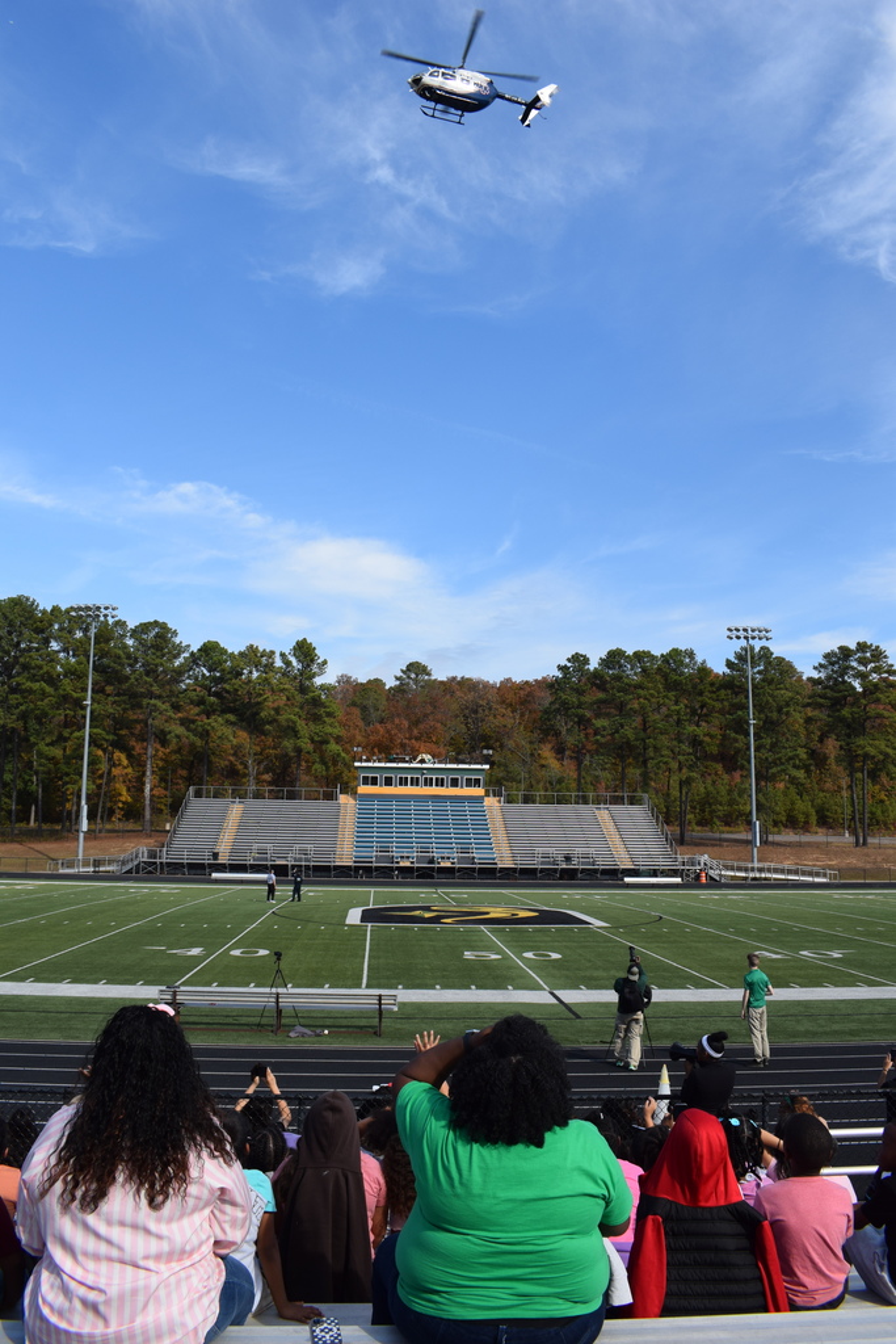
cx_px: 448
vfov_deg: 67.4
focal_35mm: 27
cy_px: 672
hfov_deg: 47.9
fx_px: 1008
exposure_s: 1/320
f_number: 9
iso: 200
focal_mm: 18
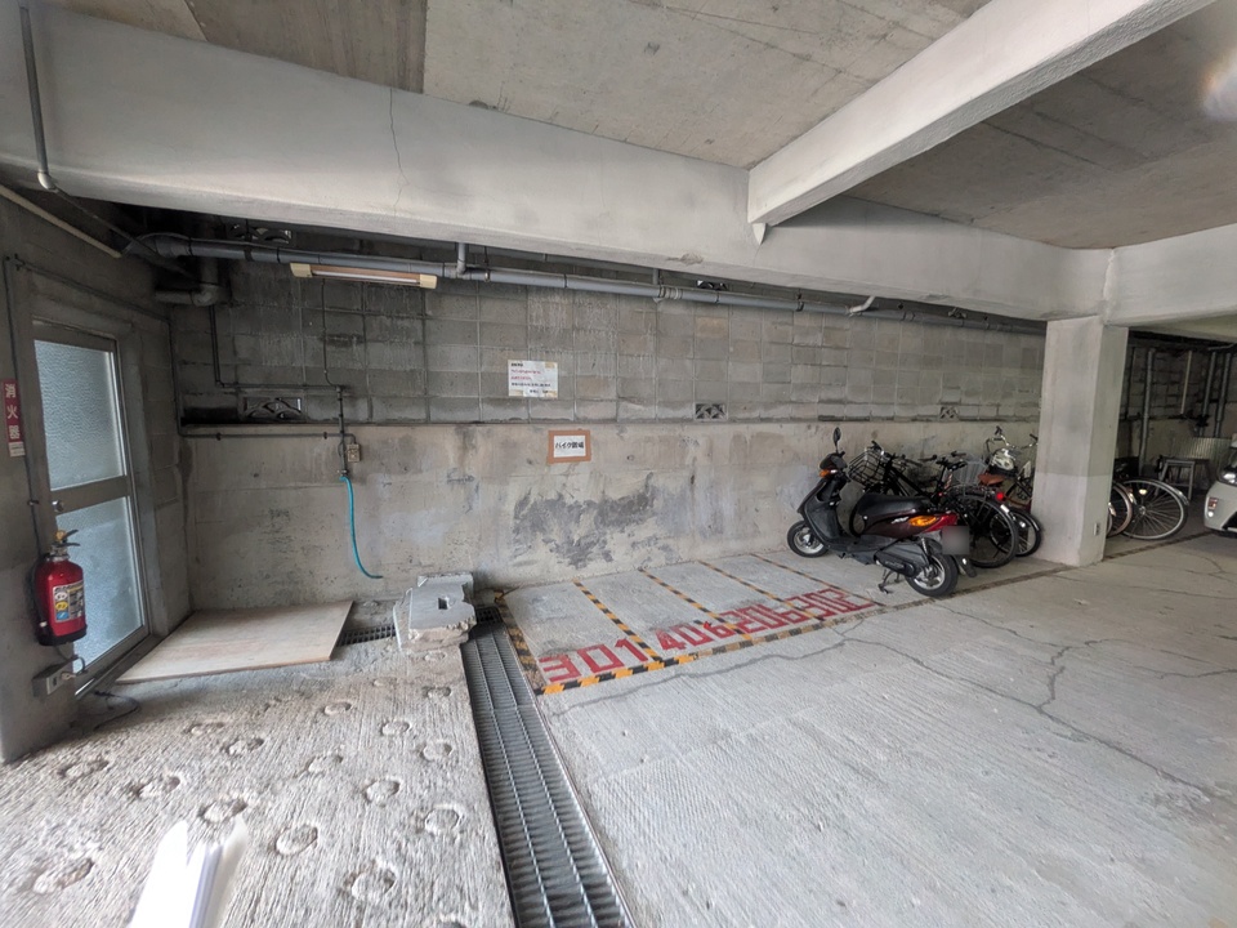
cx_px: 618
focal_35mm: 14
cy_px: 464
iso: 357
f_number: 2.2
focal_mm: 1.83
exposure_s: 1/24
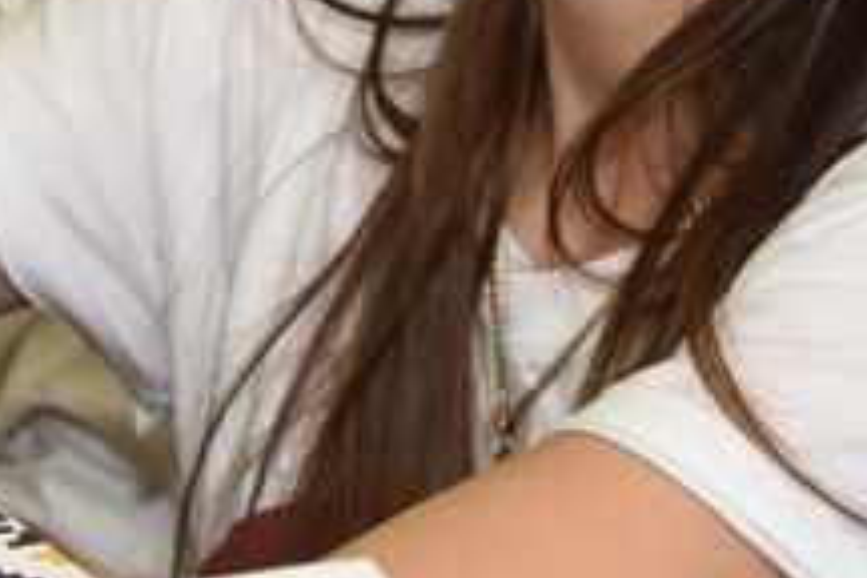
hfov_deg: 6.9
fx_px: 7176
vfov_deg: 4.6
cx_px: 602
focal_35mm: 298
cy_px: -431
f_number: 4.5
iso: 1000
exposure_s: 1/200
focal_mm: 46
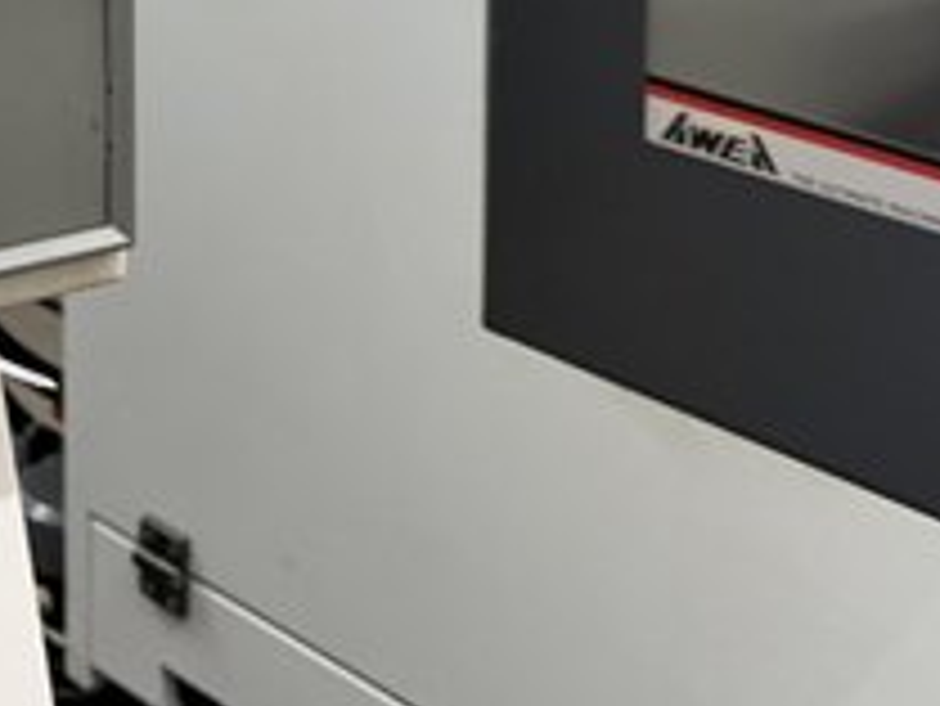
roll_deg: +1.9
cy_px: -427
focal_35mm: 92
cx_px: -553
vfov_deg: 14.7
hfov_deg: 18.4
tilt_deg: -6.6
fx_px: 2500
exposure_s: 1/60
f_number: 1.78
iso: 200
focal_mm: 6.76
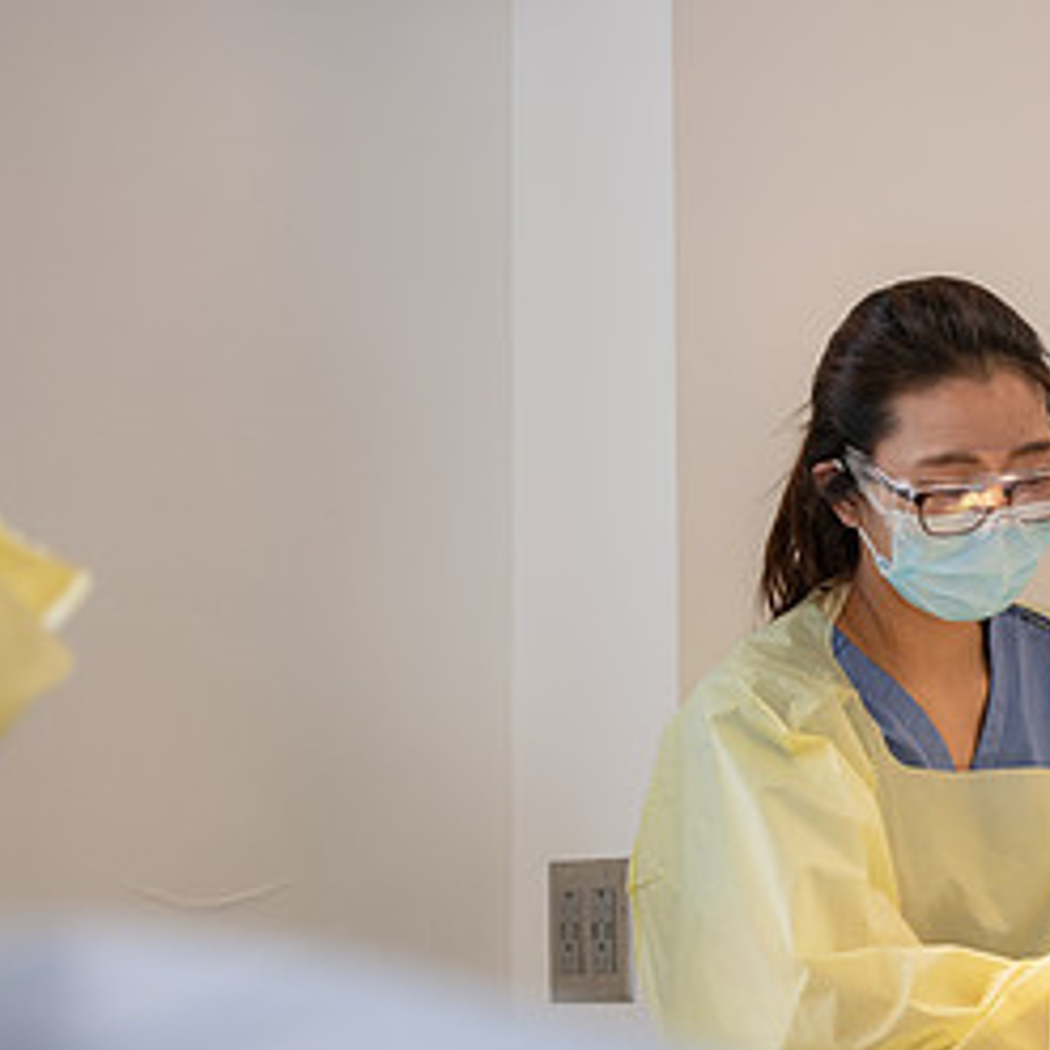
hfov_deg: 10.8
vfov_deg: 10.9
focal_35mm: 160
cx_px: 1114
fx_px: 5491
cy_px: 653
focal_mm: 80
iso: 250
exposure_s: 1/200
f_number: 3.2
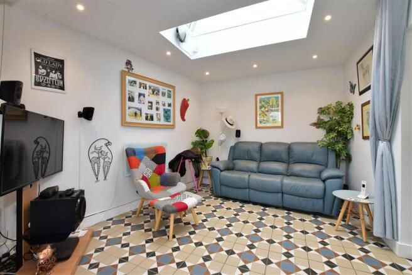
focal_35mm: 15
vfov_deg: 77.3
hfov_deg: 100.4
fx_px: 172
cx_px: 206
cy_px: 138
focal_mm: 10
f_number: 11
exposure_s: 1/25
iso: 400
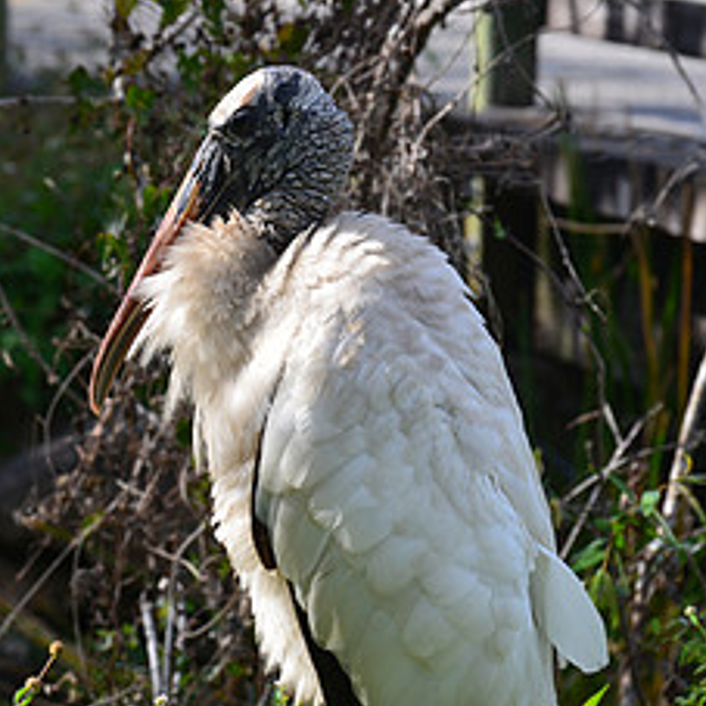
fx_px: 5630
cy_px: 535
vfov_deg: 7.2
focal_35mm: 244
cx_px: 258
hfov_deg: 7.2
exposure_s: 1/100
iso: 200
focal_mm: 145
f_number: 11
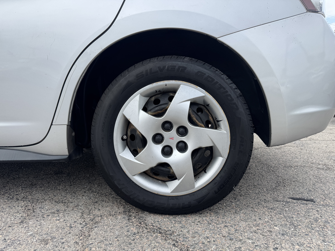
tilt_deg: -8.4
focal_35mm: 24
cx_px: 168
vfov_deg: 56.8
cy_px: 126
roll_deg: -0.7
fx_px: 232
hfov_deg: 71.6
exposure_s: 1/1923
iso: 80
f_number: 1.78
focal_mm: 6.76
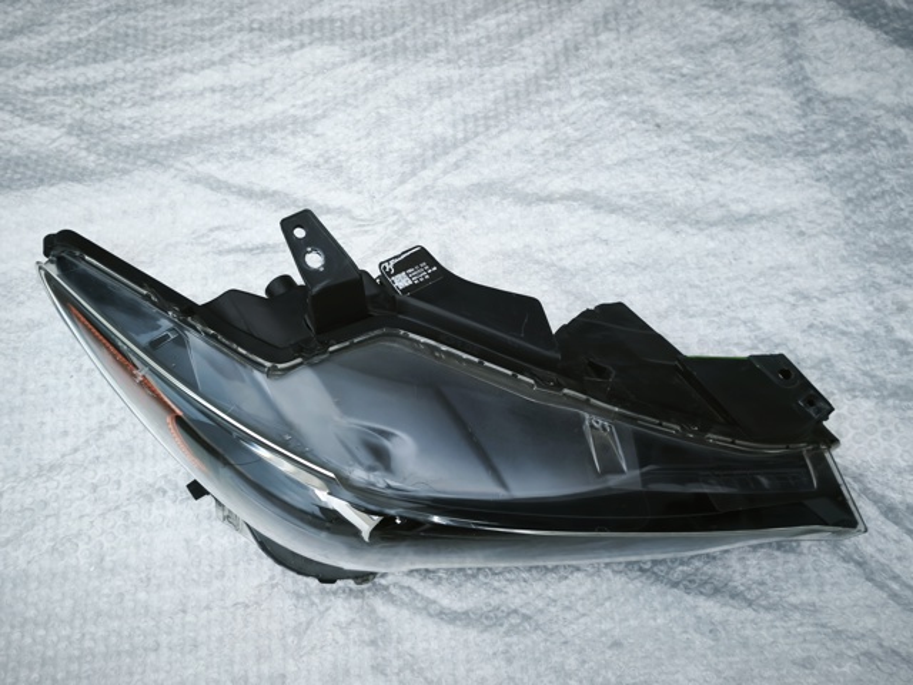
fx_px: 923
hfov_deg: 52.6
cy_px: 342
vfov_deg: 40.7
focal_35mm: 35
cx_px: 456
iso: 800
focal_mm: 5.35
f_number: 1.7
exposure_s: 1/60
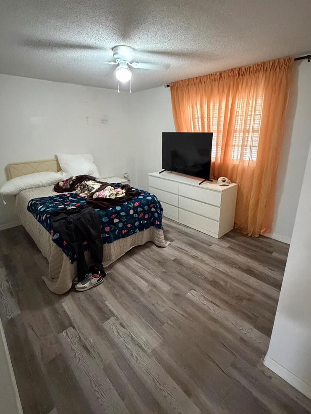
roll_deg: +0.5
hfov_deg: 74.7
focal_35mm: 17
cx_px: 159
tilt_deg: -16.5
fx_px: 204
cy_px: 191
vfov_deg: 90.9
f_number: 2.2
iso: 1250
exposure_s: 1/60
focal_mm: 2.22
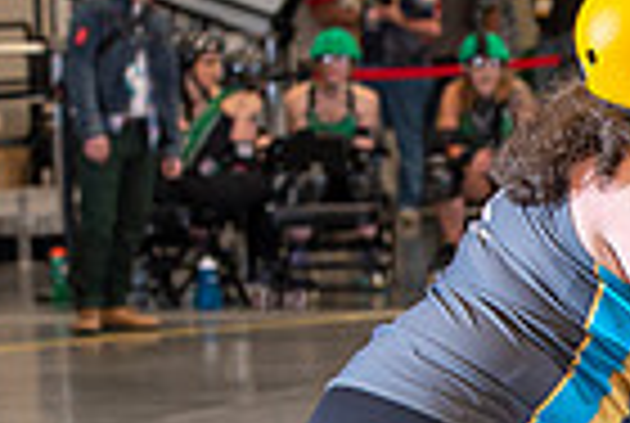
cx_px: 1206
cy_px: 470
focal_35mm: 413
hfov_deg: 4.9
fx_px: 7243
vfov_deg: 3.3
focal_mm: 100
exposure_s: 1/160
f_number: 5.6
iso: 640
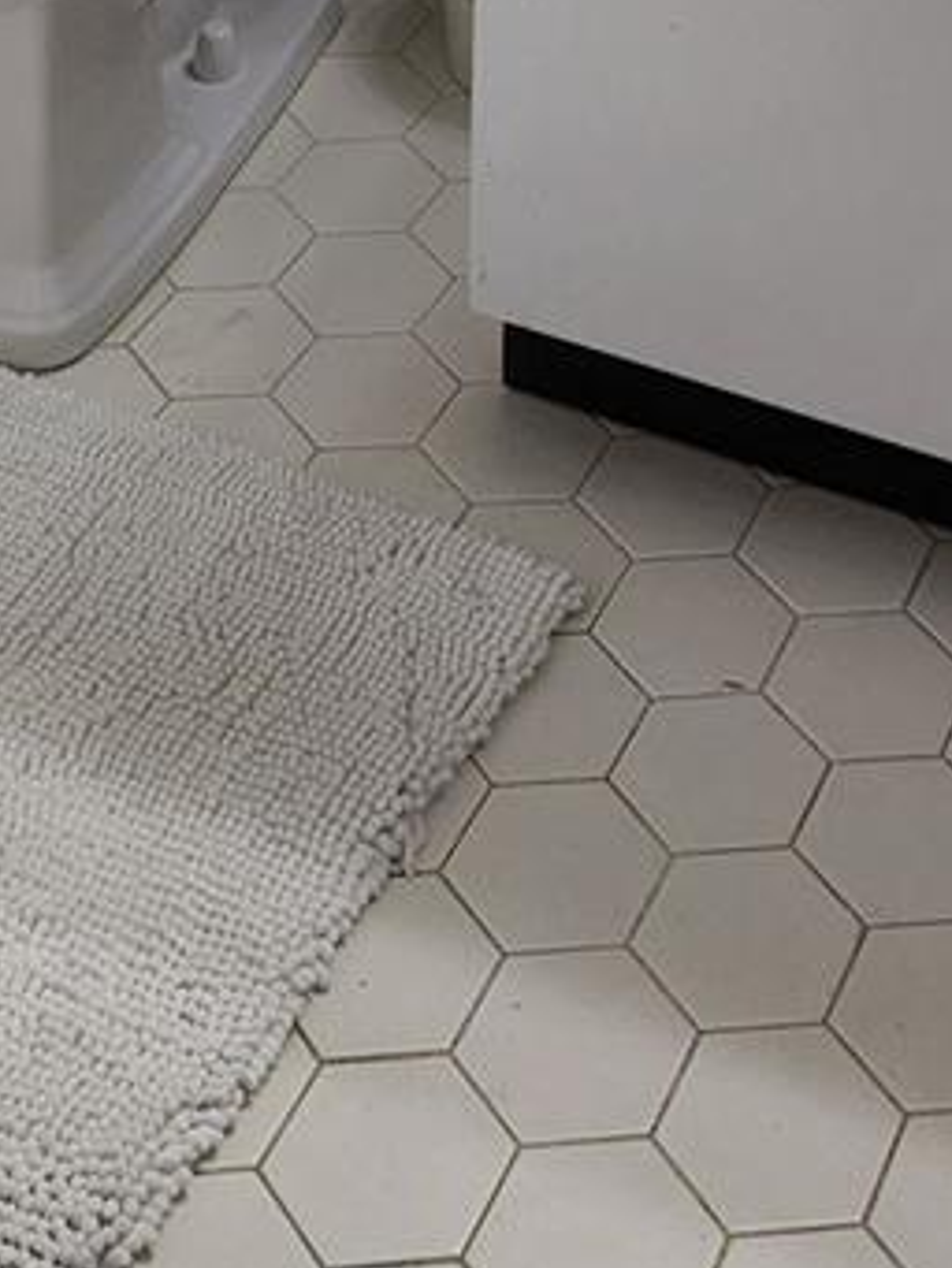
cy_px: -822
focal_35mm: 81
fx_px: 2968
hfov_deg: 18.1
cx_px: 707
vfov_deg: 19.7
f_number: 1.8
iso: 125
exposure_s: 1/120
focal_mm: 6.4
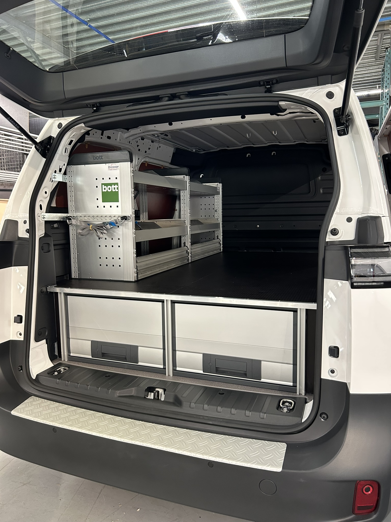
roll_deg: +1.2
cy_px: 261
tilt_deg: -6.4
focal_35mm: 26
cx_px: 196
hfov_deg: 53.1
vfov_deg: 67.3
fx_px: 392
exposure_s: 1/50
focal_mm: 5.7
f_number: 1.5
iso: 200
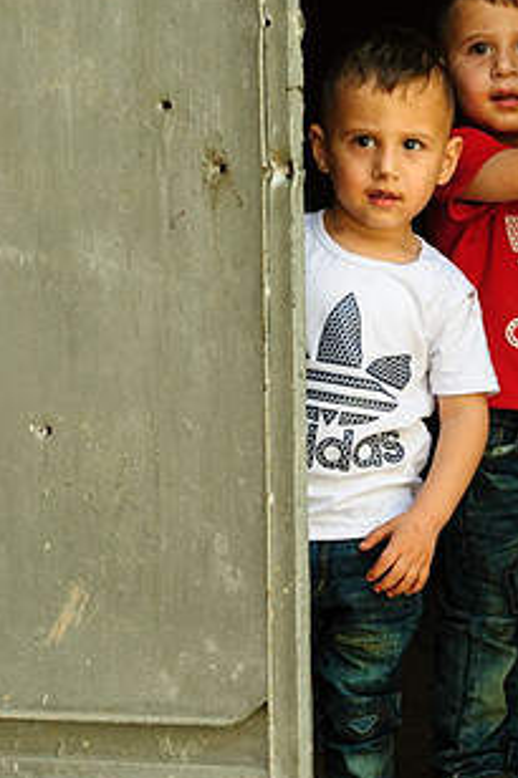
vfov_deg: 11.1
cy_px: 354
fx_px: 4019
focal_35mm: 186
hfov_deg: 7.4
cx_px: 375
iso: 400
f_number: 6.7
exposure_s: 1/180
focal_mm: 85
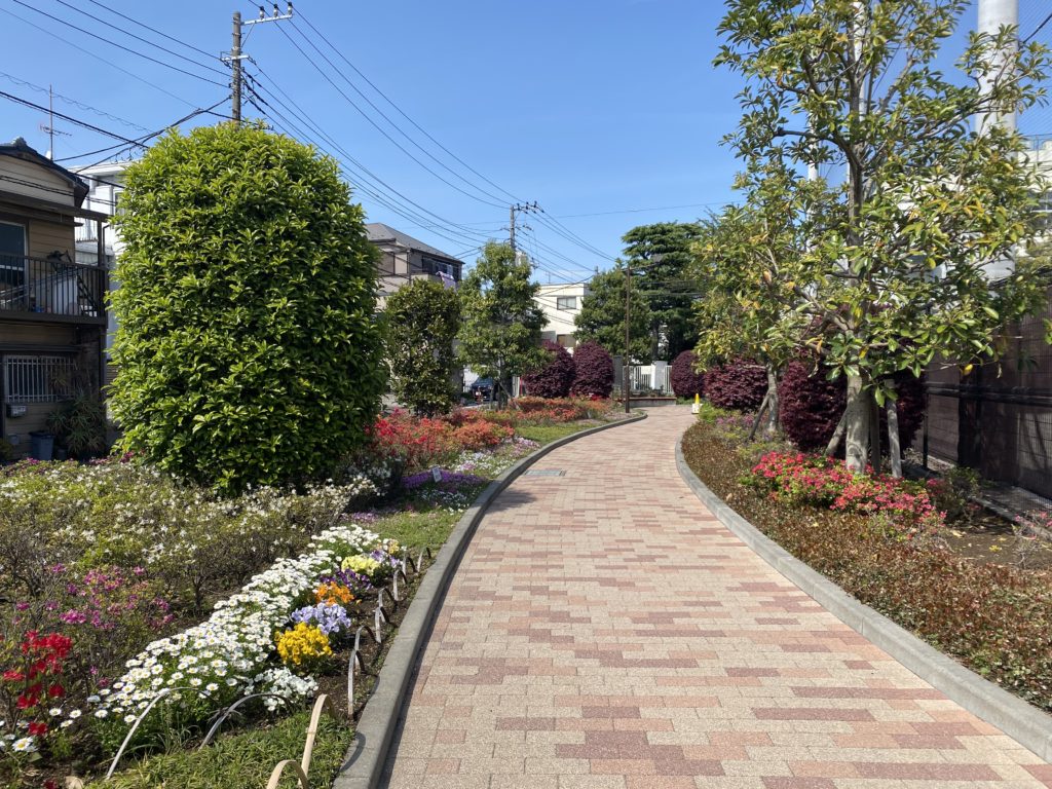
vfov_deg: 53.1
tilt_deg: -1.3
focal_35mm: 26
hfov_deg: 67.3
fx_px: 790
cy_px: 394
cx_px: 526
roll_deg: -0.5
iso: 32
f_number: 1.8
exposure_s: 1/2066
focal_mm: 4.25
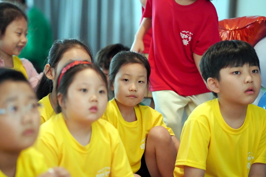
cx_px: 133
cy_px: 88
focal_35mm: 200
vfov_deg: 6.9
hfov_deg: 10.3
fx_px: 1478
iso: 10000
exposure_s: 1/250
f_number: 4
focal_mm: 200
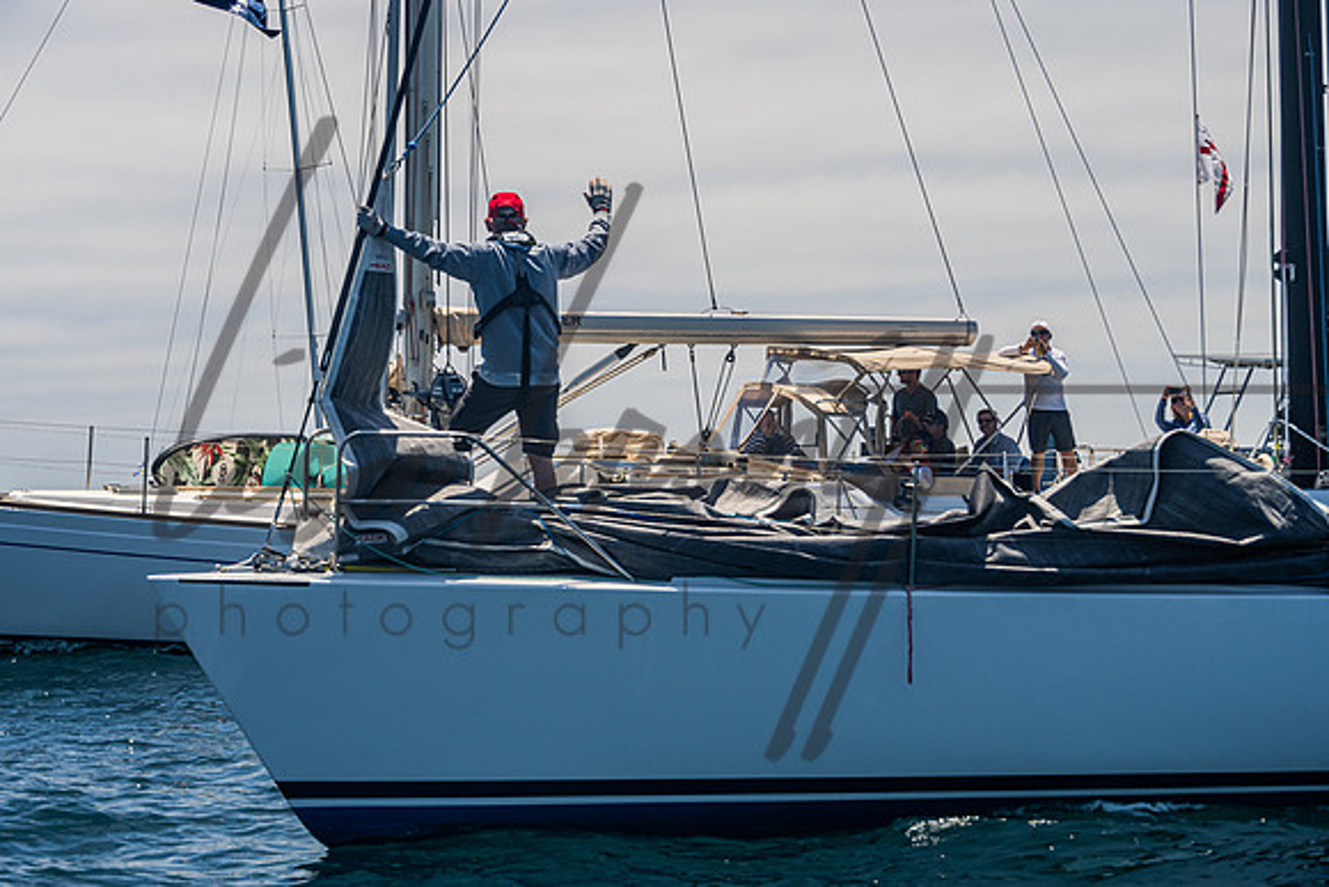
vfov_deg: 12.3
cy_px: 391
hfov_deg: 18.3
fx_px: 4123
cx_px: 495
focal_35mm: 112
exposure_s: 1/1600
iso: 320
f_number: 8
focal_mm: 89
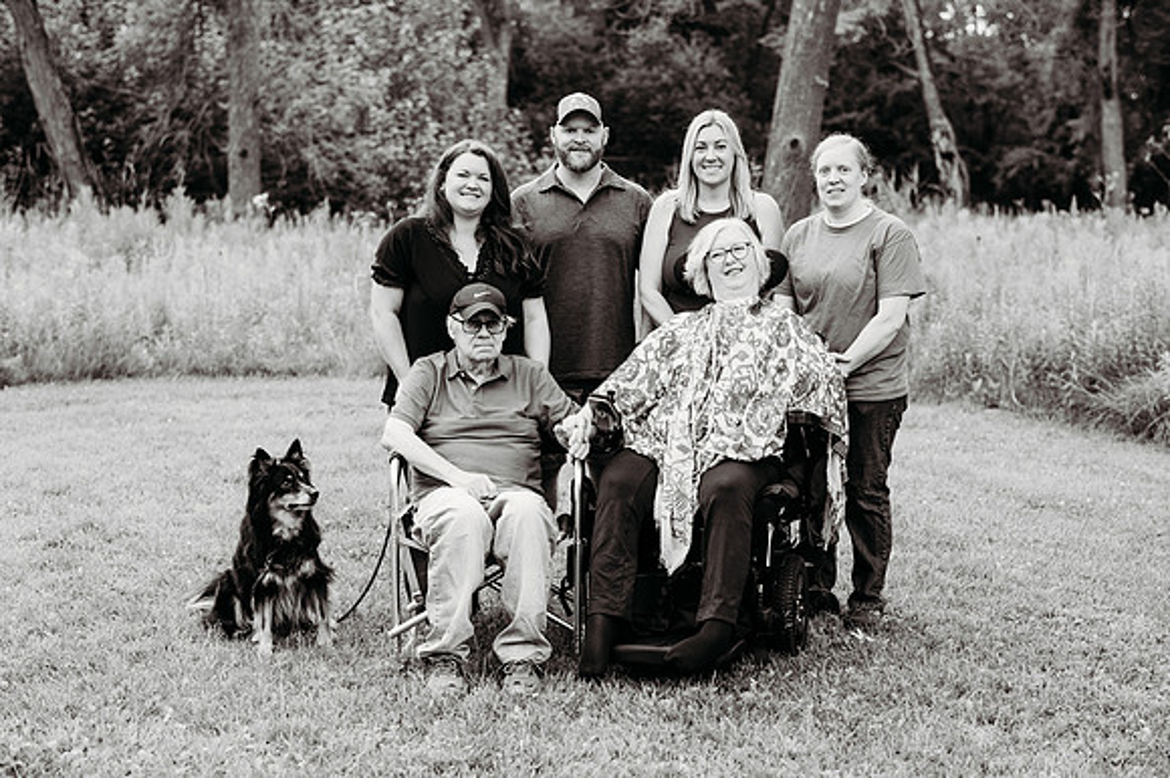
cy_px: 389
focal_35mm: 58
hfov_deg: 34.5
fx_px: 1884
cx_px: 585
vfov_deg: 23.4
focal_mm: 58
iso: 400
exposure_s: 1/320
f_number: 2.8
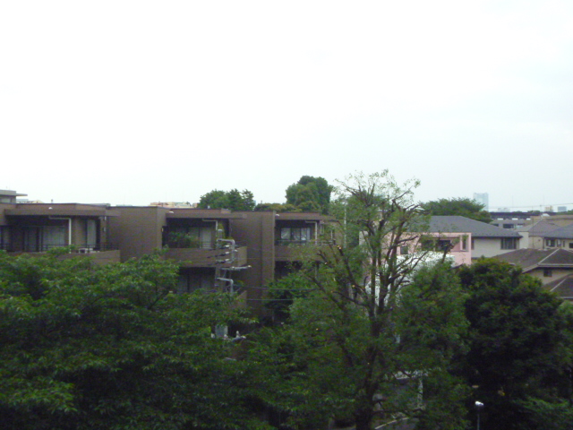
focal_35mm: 35
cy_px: 215
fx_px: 579
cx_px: 286
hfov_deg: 52.6
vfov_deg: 40.7
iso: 800
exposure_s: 1/1000
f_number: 5.6
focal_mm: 6.3
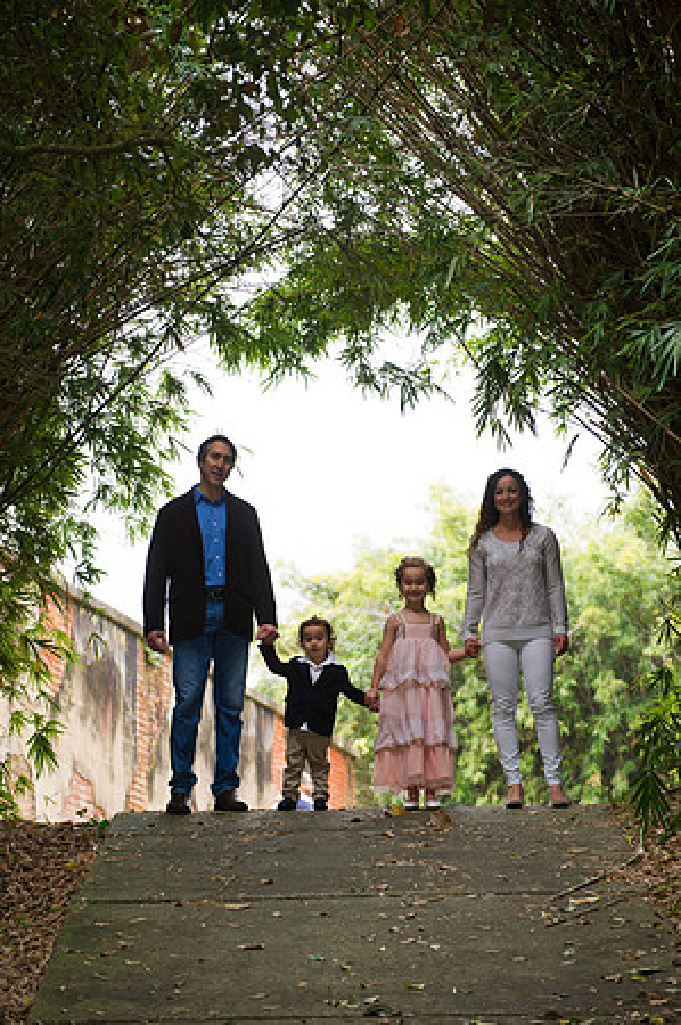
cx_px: 340
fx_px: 4408
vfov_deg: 13.3
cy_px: 512
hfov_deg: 8.8
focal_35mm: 155
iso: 400
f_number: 4
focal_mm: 155
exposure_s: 1/200
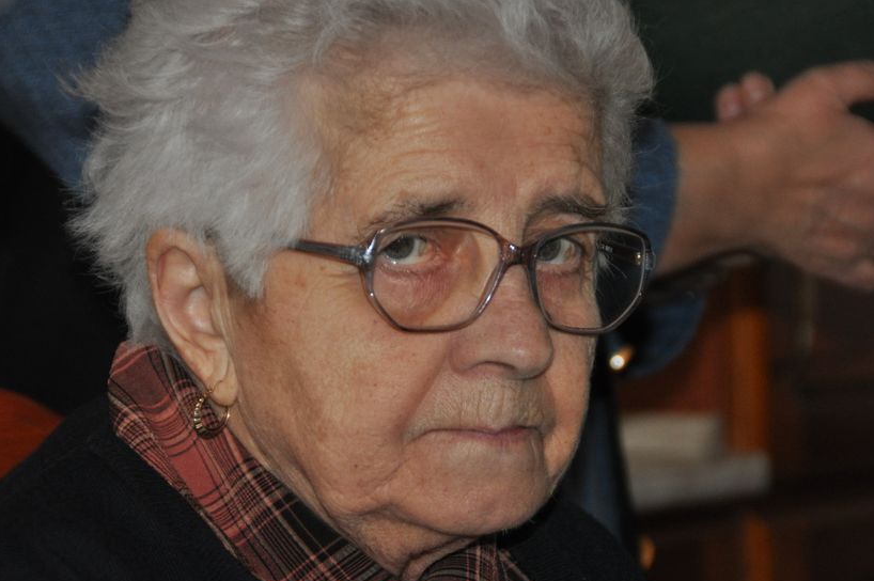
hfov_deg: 10.4
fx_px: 4803
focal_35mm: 198
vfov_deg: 6.9
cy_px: 284
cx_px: 462
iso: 800
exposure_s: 1/60
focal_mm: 120
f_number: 6
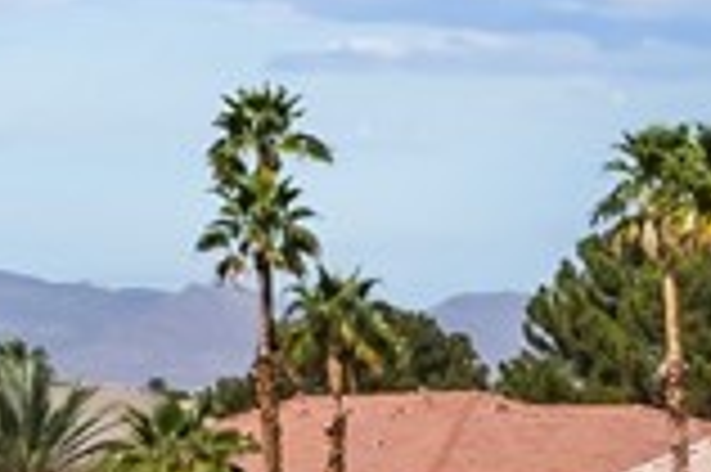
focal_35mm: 288
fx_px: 5682
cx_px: -1269
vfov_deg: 4.8
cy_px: 393
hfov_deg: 6.6
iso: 400
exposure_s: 1/8000
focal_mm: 28
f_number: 4
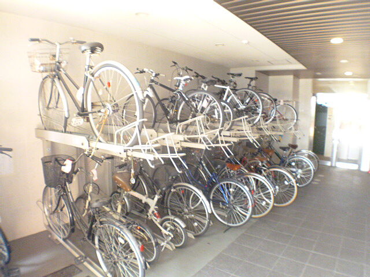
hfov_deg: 51.4
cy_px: 138
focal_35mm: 36
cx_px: 185
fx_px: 385
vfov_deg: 39.7
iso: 800
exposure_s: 1/13
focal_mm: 6.4
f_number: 3.1
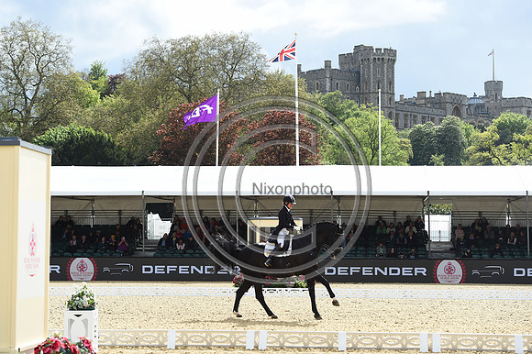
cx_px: 266
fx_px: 1329
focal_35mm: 90
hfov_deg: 22.6
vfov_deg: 15.2
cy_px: 177
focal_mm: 90
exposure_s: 1/1250
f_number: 5
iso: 200
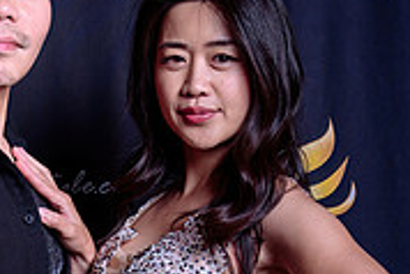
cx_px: -140
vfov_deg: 8.1
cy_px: 282
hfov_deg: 11.8
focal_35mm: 169
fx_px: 1926
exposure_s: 1/160
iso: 125
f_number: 4.5
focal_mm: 48
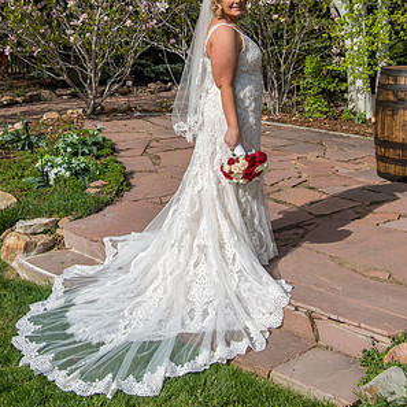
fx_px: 652
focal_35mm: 49
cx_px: 204
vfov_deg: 34.1
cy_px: 111
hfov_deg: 34.7
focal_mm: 38
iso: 80
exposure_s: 1/800
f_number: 5.6
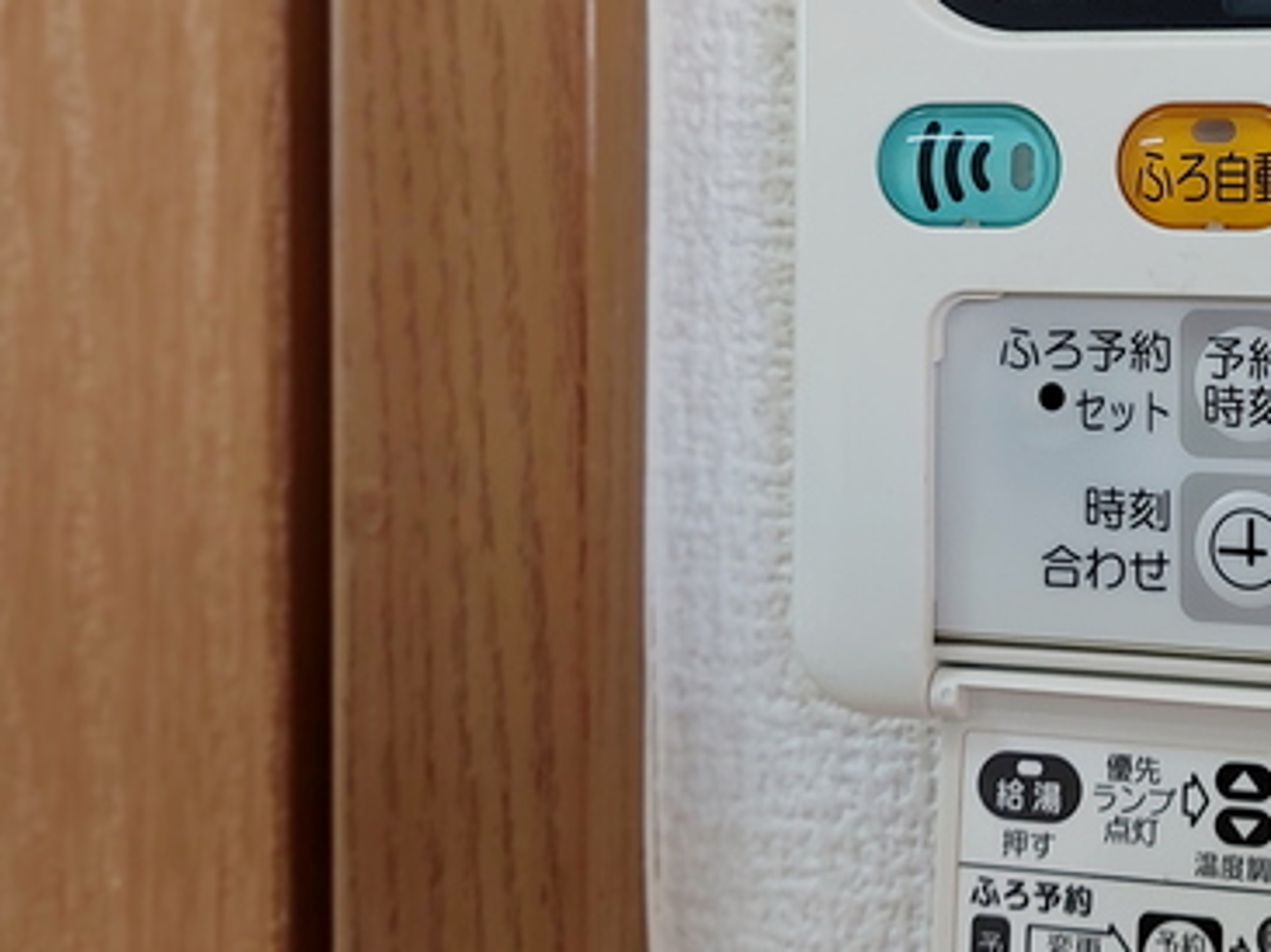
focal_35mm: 63
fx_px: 2312
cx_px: 1229
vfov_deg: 22.8
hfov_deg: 29.0
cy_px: 125
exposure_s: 1/24
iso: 25
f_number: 1.8
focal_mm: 5.23
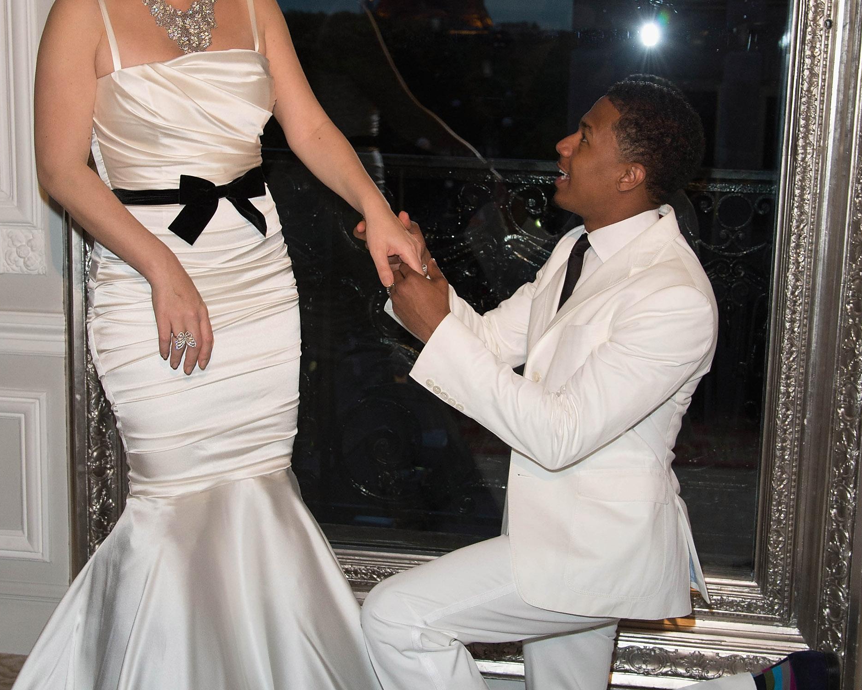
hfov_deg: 33.0
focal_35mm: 57
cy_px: 299
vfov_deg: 26.7
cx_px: 416
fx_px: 1454
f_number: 6.3
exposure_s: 1/125
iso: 1600
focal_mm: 38
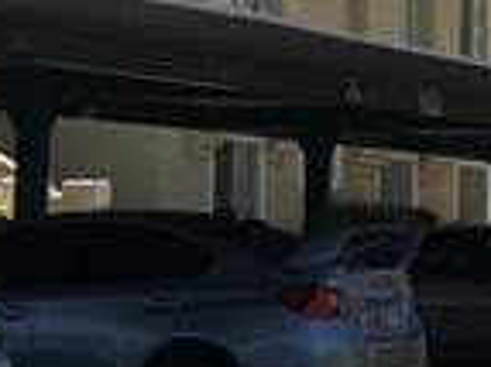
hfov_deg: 9.2
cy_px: 0
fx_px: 2948
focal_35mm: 208
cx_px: 831
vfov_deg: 7.1
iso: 25
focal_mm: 4.15
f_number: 2.2
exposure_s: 1/1972
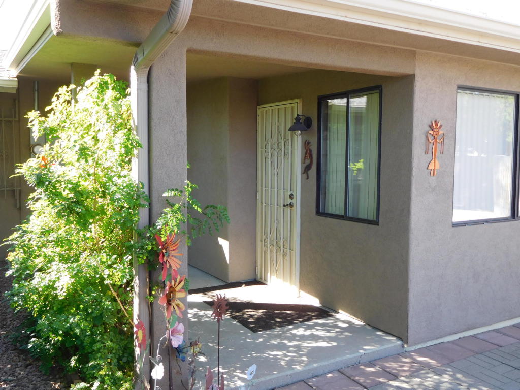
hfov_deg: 56.8
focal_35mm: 32
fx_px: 481
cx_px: 260
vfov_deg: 44.2
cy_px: 195
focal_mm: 5.7
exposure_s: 1/100
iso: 125
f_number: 3.6
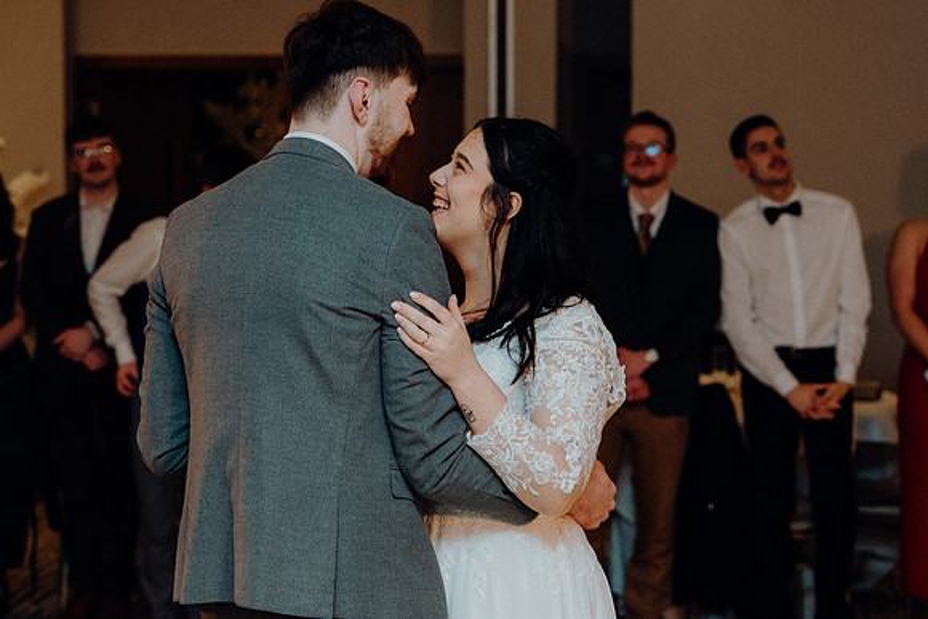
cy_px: 310
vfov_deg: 13.8
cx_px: 464
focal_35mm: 99
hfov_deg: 20.6
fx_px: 2552
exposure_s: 1/200
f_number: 3.5
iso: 2500
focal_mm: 66
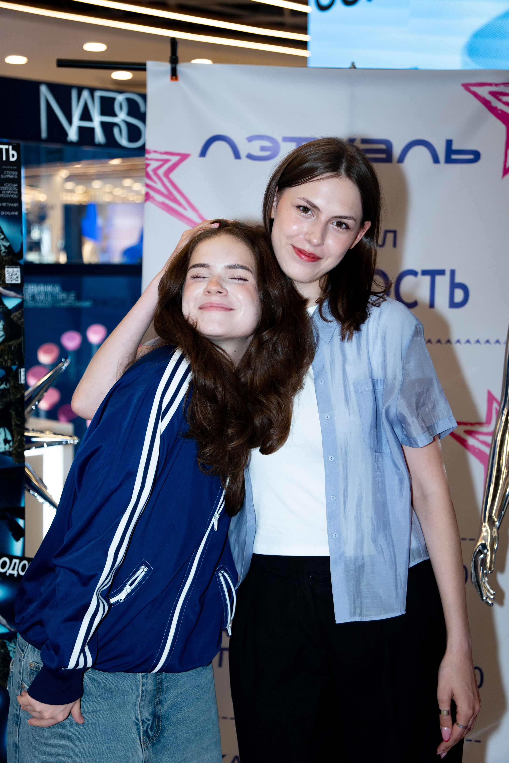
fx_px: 1368
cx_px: 254
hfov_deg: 21.1
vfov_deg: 31.2
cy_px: 382
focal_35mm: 64
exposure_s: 1/320
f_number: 2.8
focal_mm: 43
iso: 400
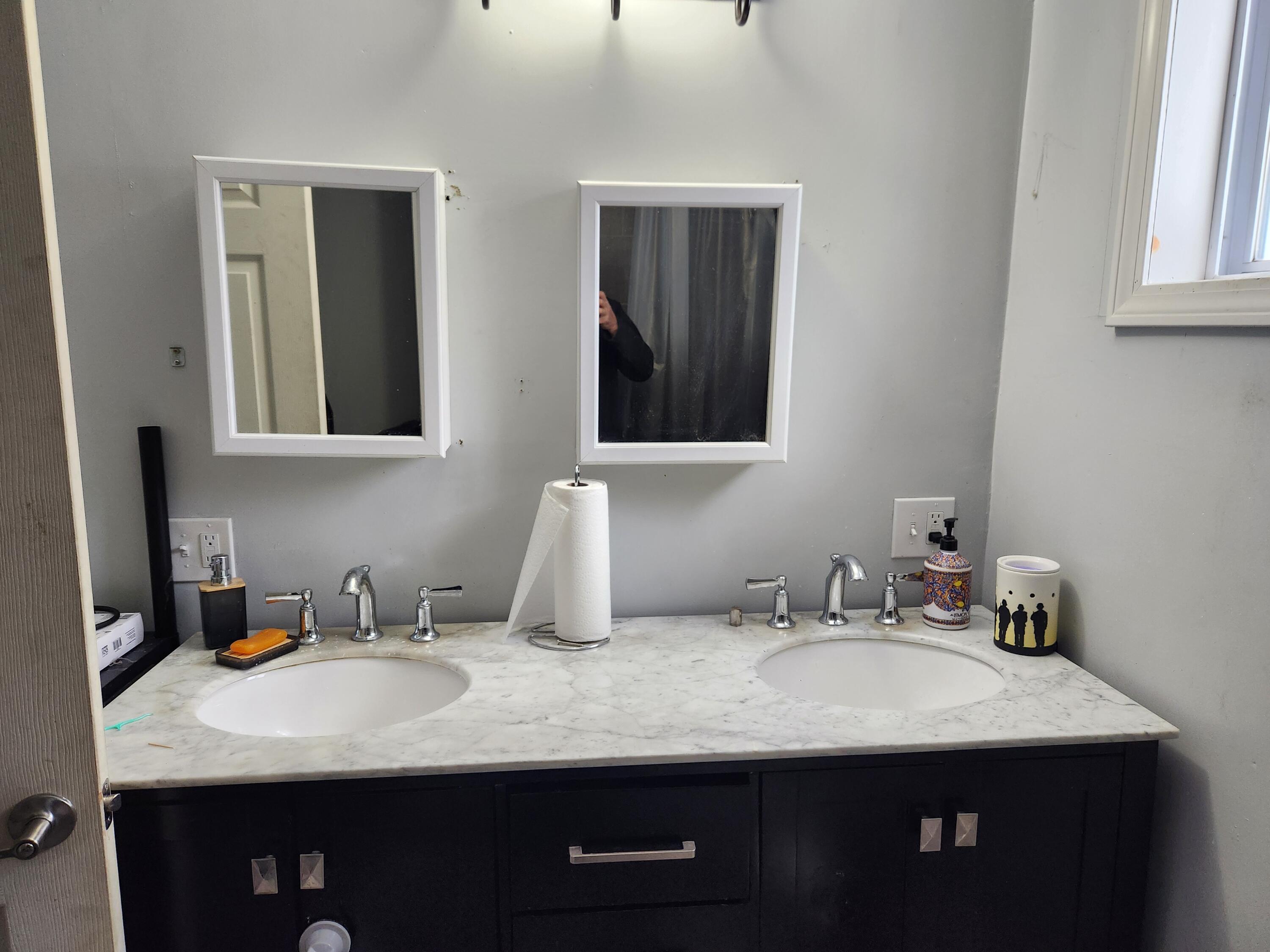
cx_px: 635
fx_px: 844
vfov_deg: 58.9
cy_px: 476
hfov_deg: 73.9
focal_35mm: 23
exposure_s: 1/120
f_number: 1.8
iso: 250
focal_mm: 5.4
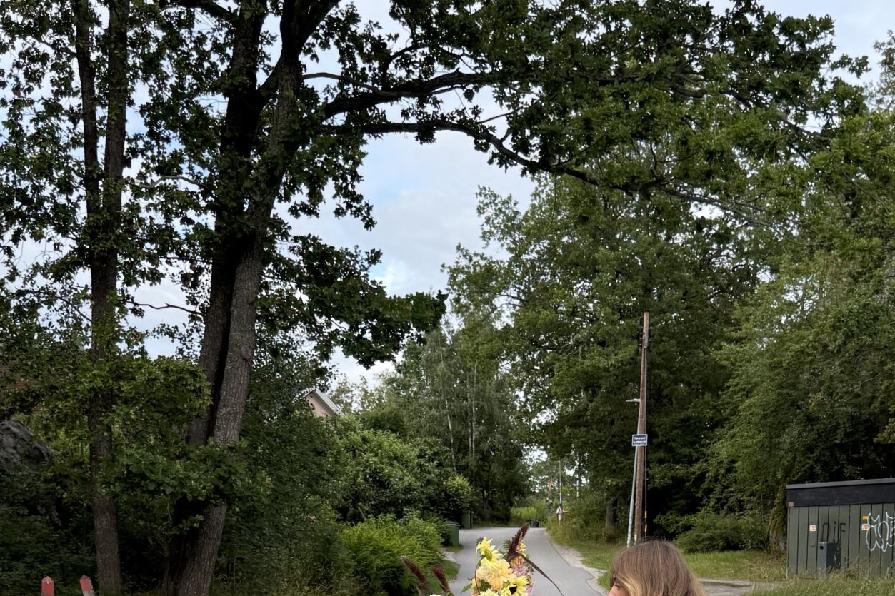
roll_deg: +1.3
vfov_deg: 24.2
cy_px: 707
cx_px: 493
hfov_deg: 38.8
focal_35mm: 51
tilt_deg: -6.3
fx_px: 1268
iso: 100
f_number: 1.78
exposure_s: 1/1250
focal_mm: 6.76
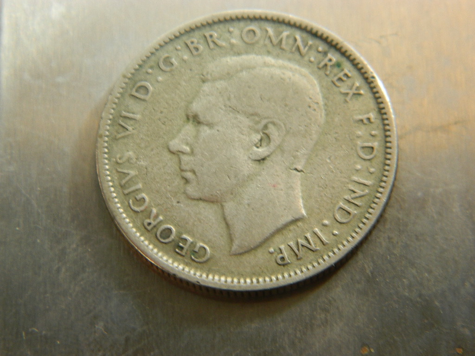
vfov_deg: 14.4
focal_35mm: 103
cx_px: 238
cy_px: 178
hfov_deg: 19.1
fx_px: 1413
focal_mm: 18.6
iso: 140
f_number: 4.5
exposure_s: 1/60
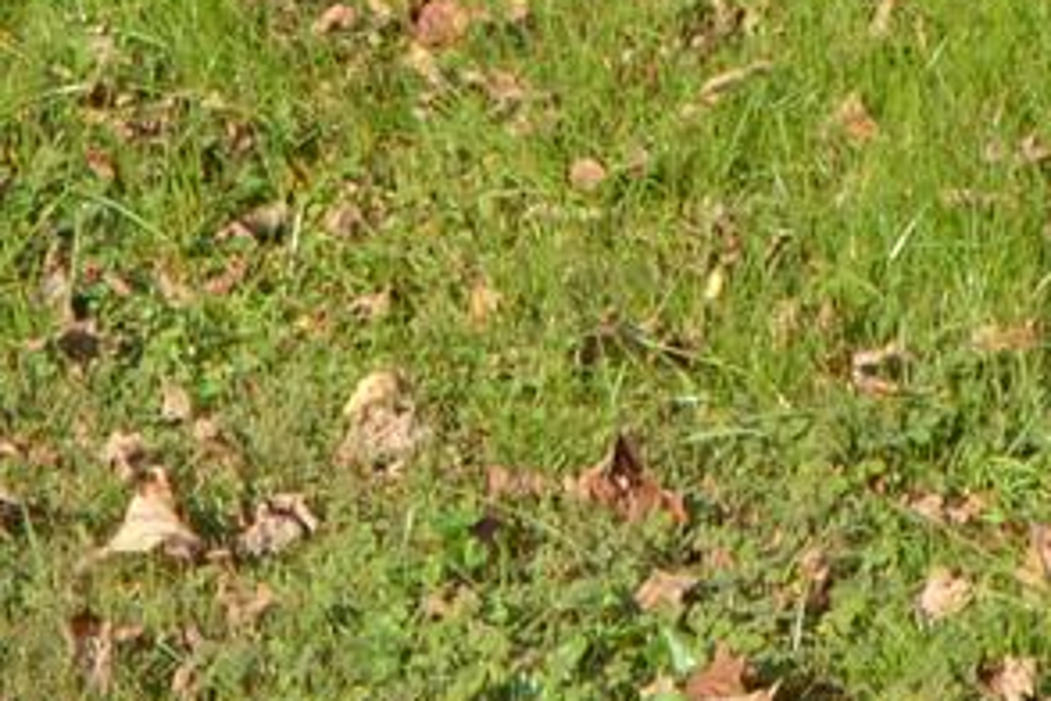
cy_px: -1508
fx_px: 5488
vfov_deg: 6.6
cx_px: 601
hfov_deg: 10.9
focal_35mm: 188
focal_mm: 18
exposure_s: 1/200
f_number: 6.3
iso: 100
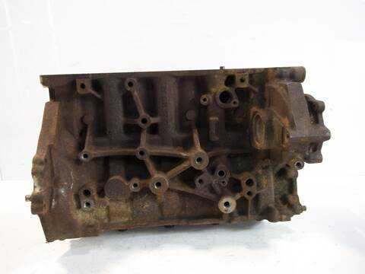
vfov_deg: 46.8
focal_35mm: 30
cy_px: 137
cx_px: 182
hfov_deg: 60.0
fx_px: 316
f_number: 3.6
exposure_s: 1/60
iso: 800
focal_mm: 15
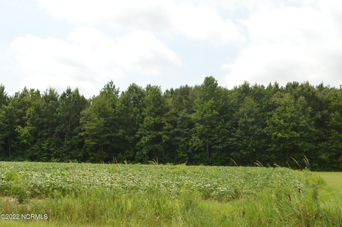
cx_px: 171
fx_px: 427
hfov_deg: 43.6
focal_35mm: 45
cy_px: 114
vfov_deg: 29.8
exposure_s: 1/200
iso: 100
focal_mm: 30
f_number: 8
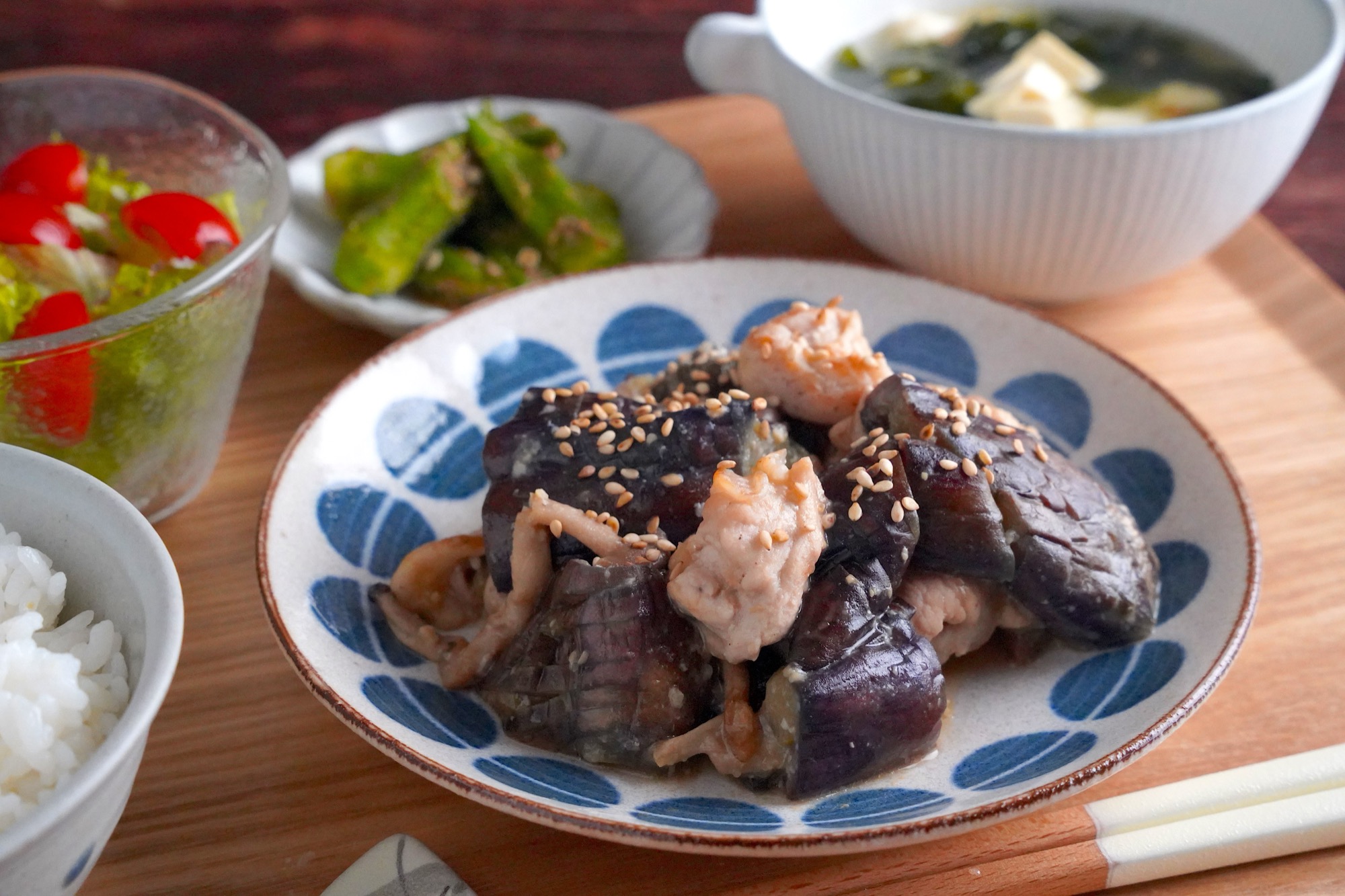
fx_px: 2428
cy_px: 448
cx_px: 672
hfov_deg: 31.0
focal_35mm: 65
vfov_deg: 20.9
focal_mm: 65
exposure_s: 1/250
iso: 12800
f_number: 10
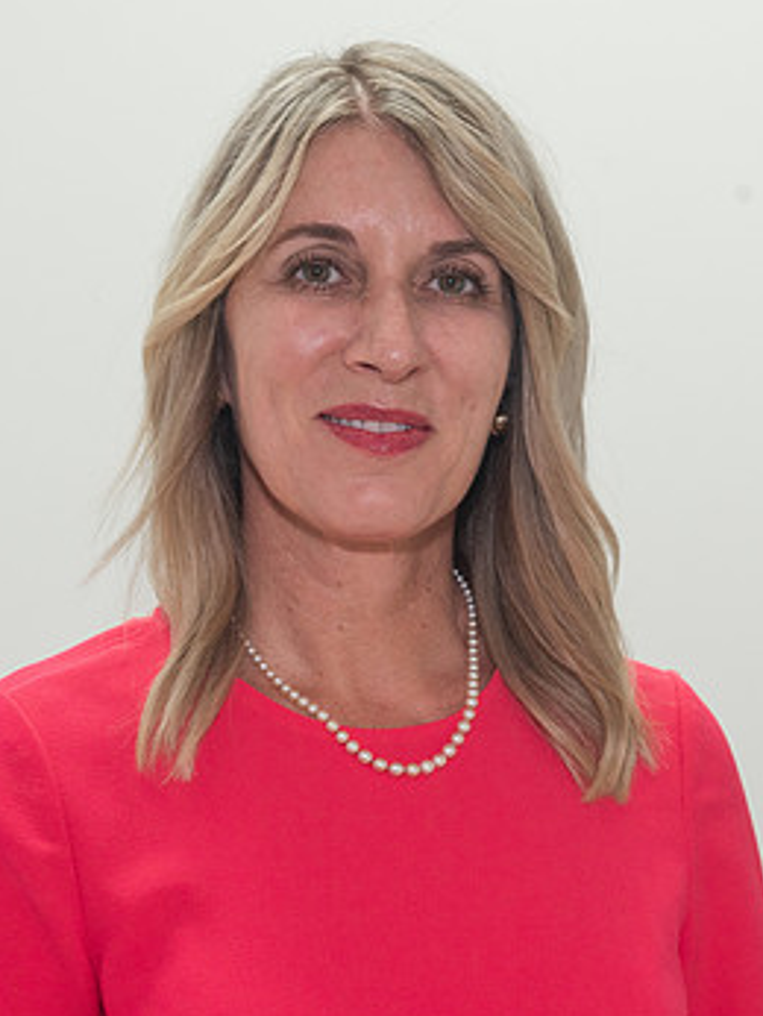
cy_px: 493
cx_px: 340
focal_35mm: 117
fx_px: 3434
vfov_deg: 16.8
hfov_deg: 12.7
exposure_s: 1/100
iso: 400
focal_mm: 62
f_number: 6.3
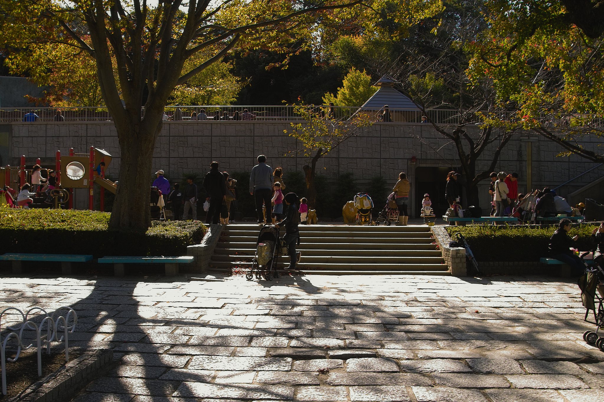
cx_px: 302
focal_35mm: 34
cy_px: 201
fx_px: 570
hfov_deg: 55.8
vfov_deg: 38.9
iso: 100
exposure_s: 1/50
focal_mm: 20
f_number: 8
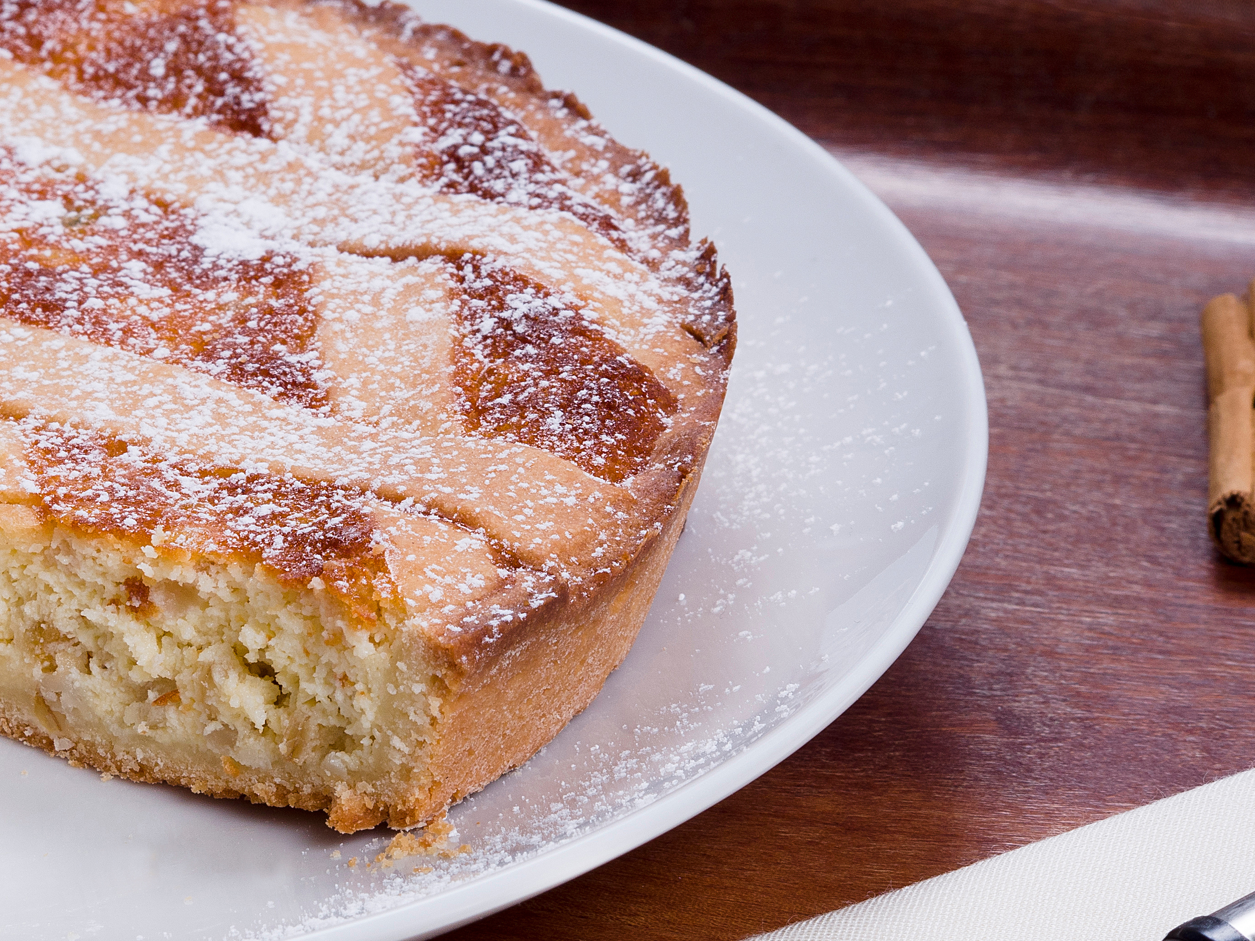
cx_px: 259
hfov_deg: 6.2
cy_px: 714
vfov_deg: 4.6
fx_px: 11638
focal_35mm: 321
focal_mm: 96
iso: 200
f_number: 13
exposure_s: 1/160
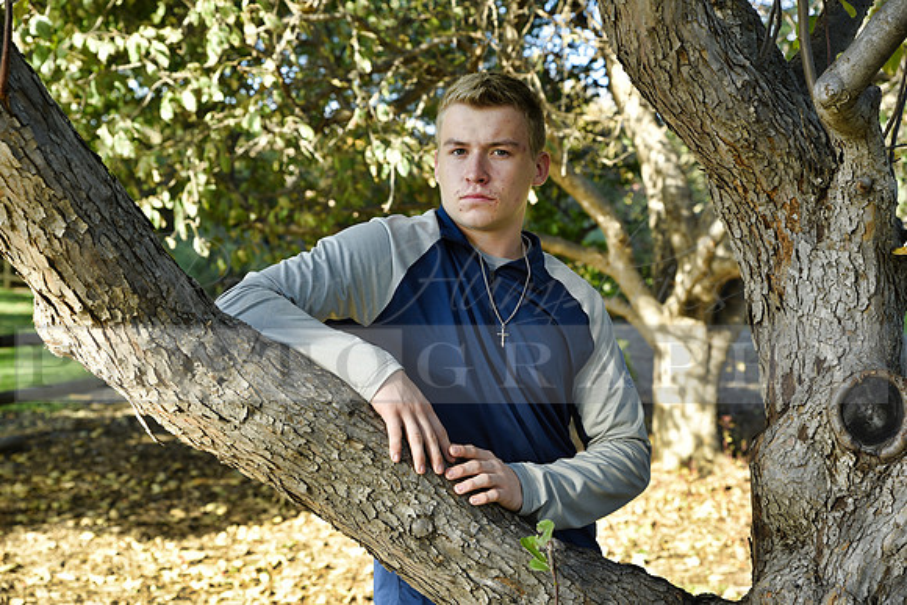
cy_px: 302
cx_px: 454
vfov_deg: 23.4
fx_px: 1462
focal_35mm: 58
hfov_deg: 34.5
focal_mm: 58
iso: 200
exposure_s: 1/100
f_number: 5
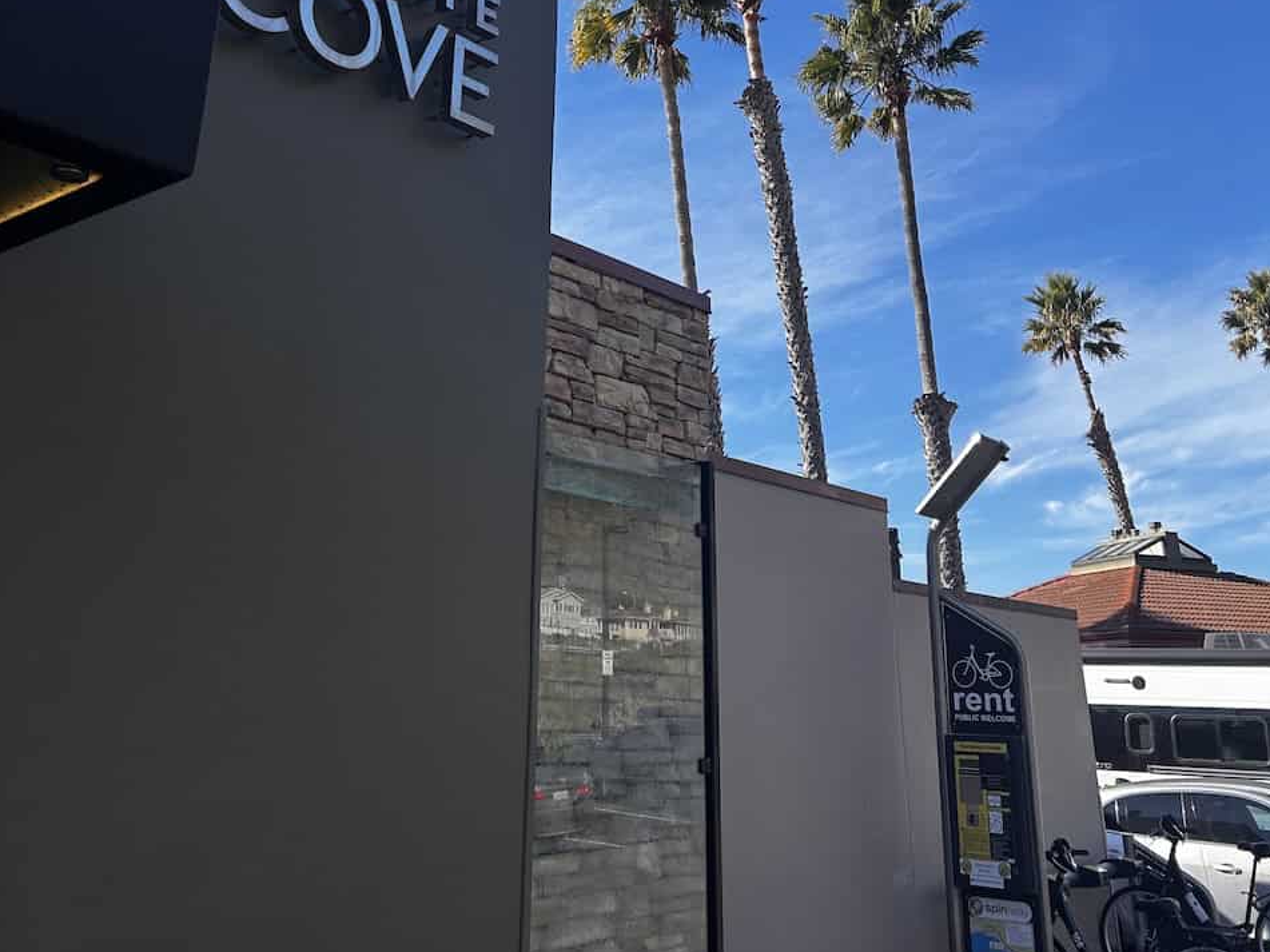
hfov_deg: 52.6
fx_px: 1284
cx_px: 637
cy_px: 159
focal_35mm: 35
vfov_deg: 38.8
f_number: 1.5
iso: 50
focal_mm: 5.7
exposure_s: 1/2008
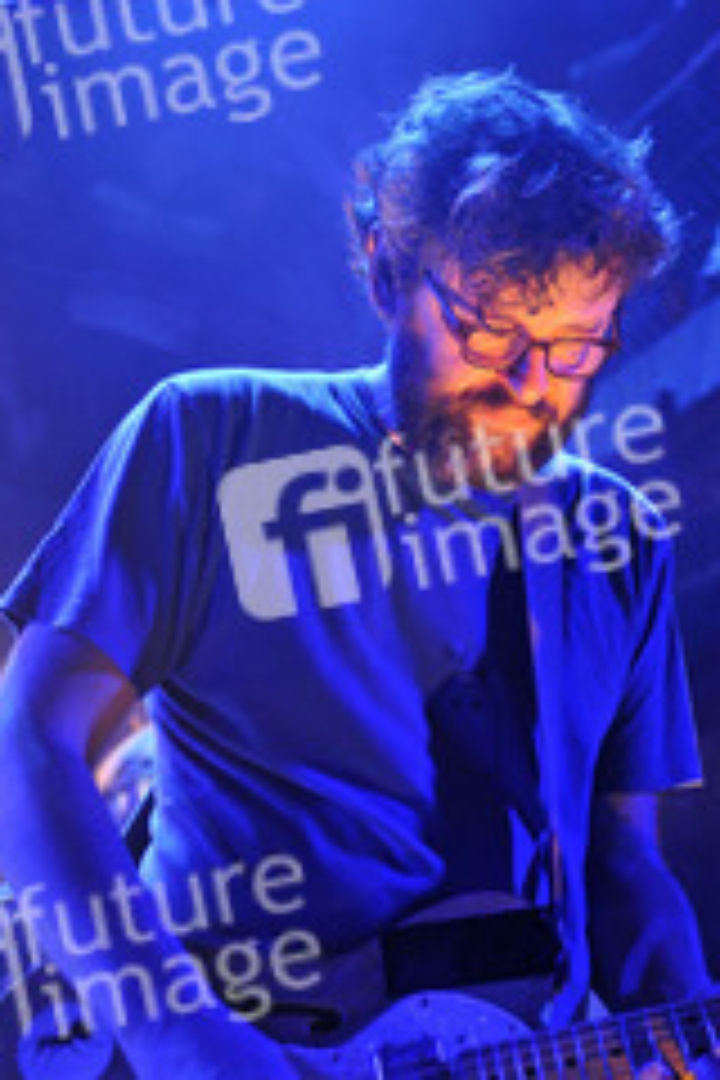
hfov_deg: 22.3
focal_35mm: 60
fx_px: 1800
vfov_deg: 33.1
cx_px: 580
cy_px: 738
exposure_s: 1/100
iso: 1600
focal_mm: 36
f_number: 2.8
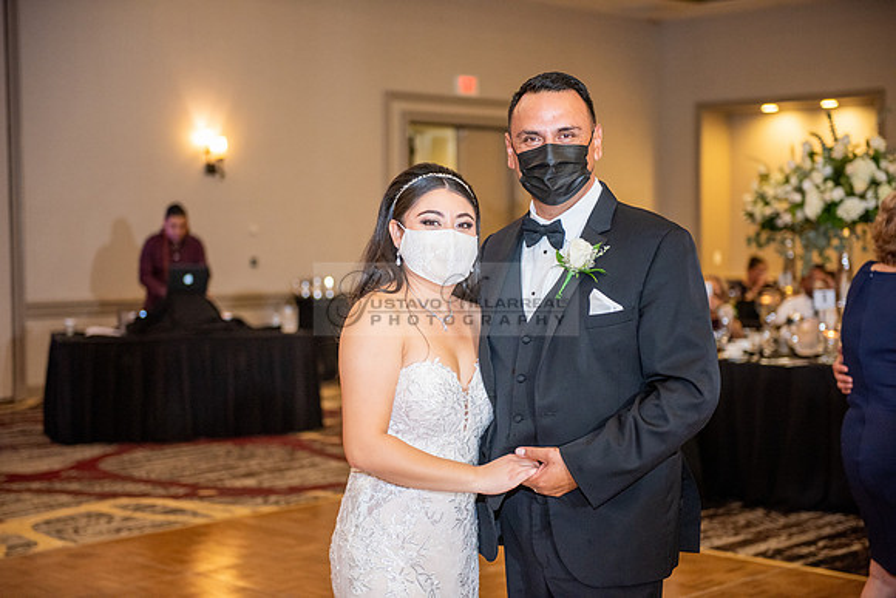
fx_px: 1543
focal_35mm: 62
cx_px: 448
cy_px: 299
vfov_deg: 21.9
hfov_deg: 32.4
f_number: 2.8
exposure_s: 1/160
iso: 1600
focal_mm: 62
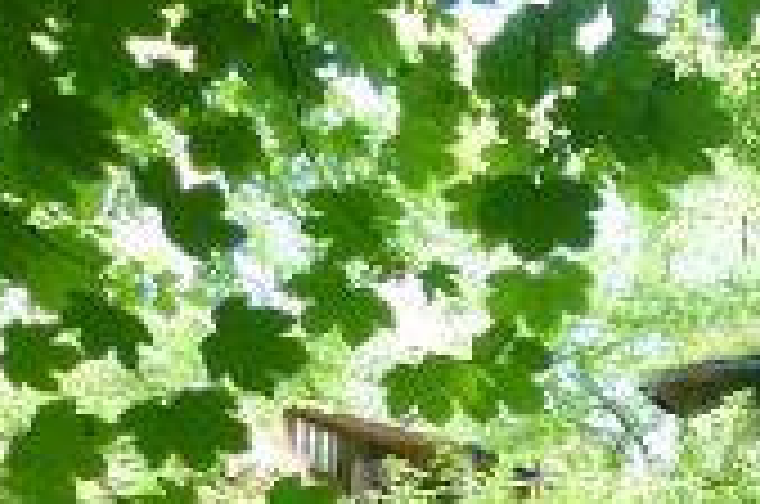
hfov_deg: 24.4
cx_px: 949
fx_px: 1559
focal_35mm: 74
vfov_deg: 17.3
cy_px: 650
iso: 250
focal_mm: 4.3
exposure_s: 1/60
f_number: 3.3
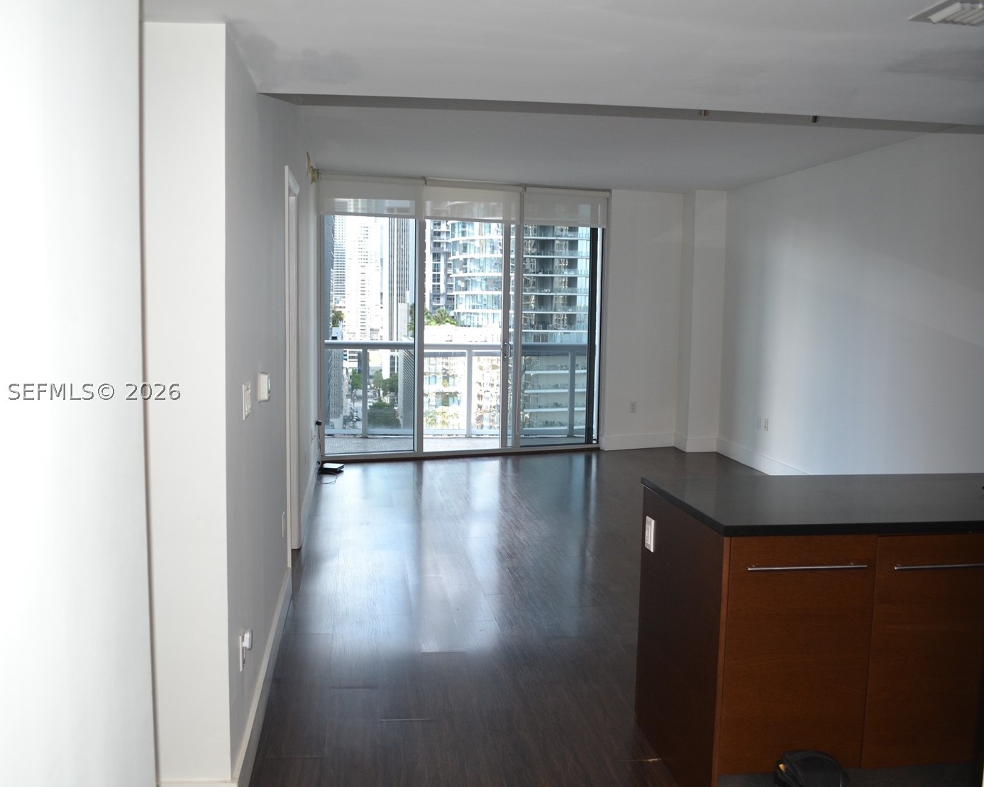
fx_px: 903
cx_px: 459
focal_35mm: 31
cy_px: 390
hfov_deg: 57.1
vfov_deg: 47.1
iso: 400
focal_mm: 18
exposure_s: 1/125
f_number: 4
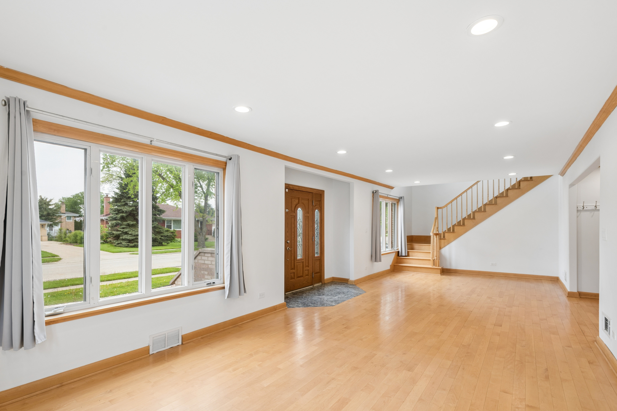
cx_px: 308
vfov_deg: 70.4
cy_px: 206
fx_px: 291
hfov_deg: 93.3
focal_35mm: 17
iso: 250
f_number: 8
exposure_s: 1/30
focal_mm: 17
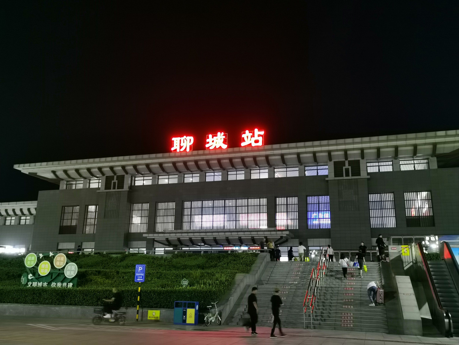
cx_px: 230
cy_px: 172
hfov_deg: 55.4
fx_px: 438
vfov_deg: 42.9
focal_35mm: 33
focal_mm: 5.58
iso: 400
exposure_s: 1/25
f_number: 1.8
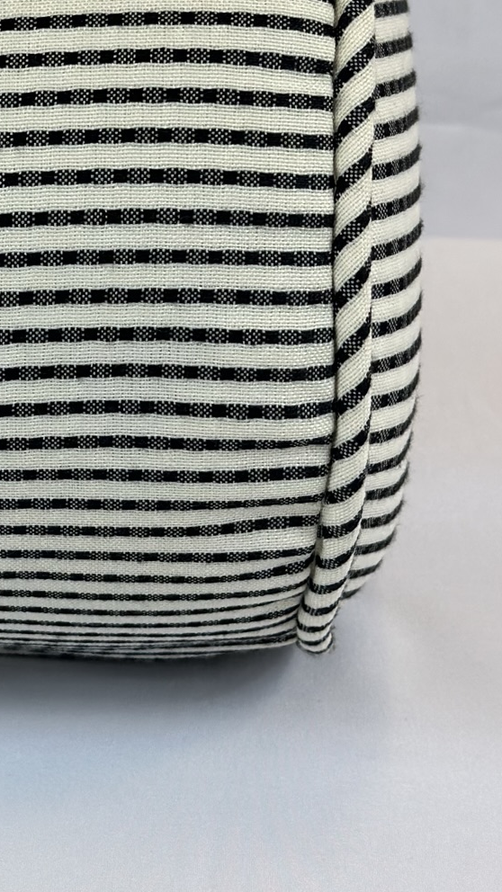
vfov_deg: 19.7
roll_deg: +0.4
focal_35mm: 108
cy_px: 259
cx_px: -111
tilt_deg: -19.0
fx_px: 2556
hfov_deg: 11.0
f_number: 1.78
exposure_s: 1/173
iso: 80
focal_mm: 6.86
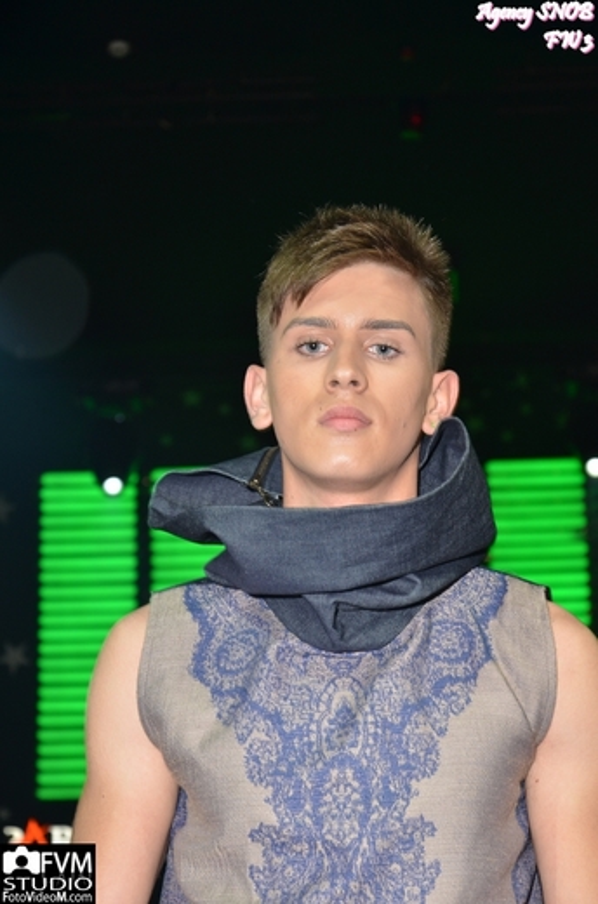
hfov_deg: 15.6
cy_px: 452
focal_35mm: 87
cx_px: 299
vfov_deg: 23.4
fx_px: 2179
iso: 500
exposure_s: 1/60
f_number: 6.3
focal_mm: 58
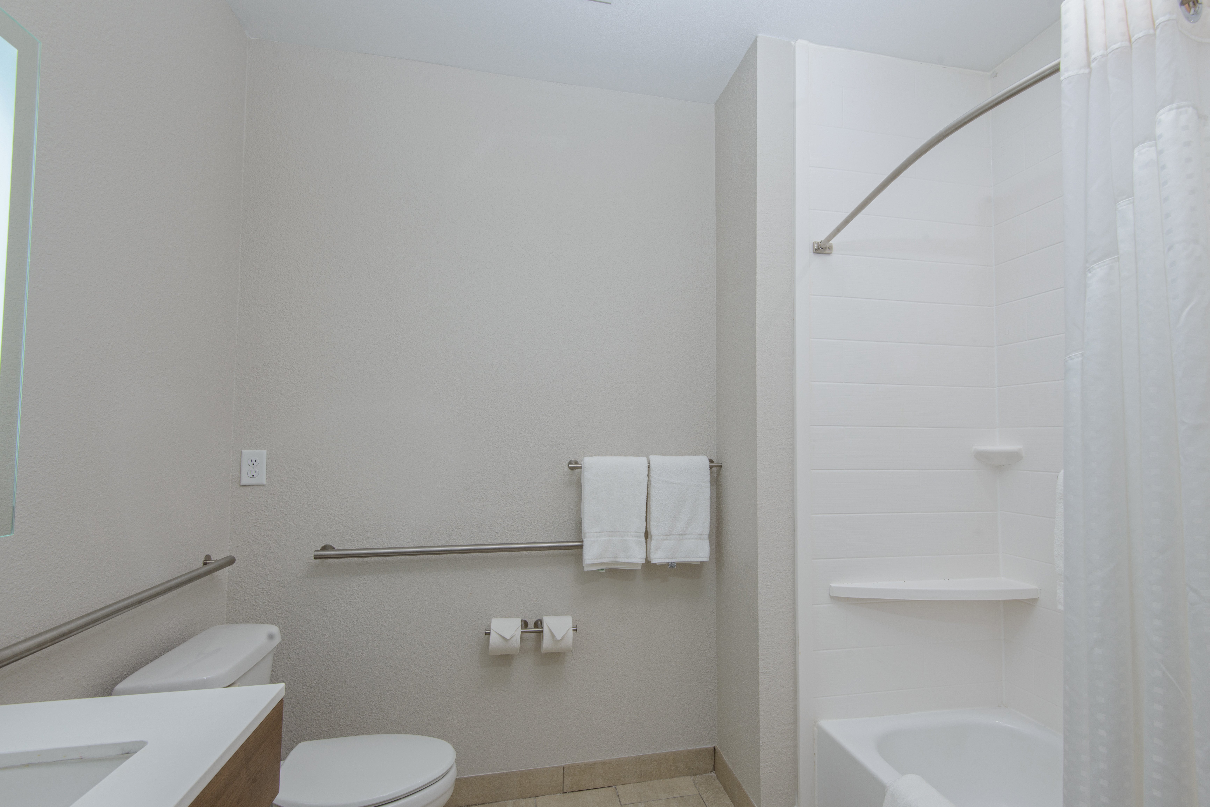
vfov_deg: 70.5
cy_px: 417
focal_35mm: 17
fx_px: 572
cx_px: 634
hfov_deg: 93.2
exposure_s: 1/15
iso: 200
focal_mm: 16
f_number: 11
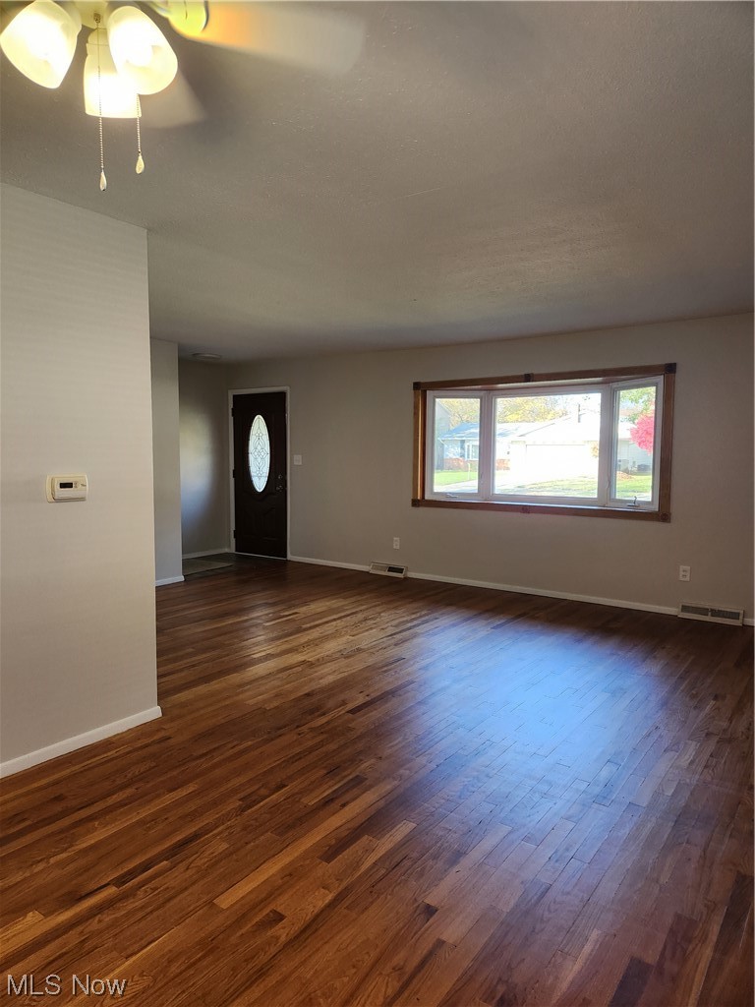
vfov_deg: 73.9
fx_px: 669
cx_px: 378
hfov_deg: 58.9
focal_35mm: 23
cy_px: 504
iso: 250
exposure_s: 1/180
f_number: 1.8
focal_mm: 5.4
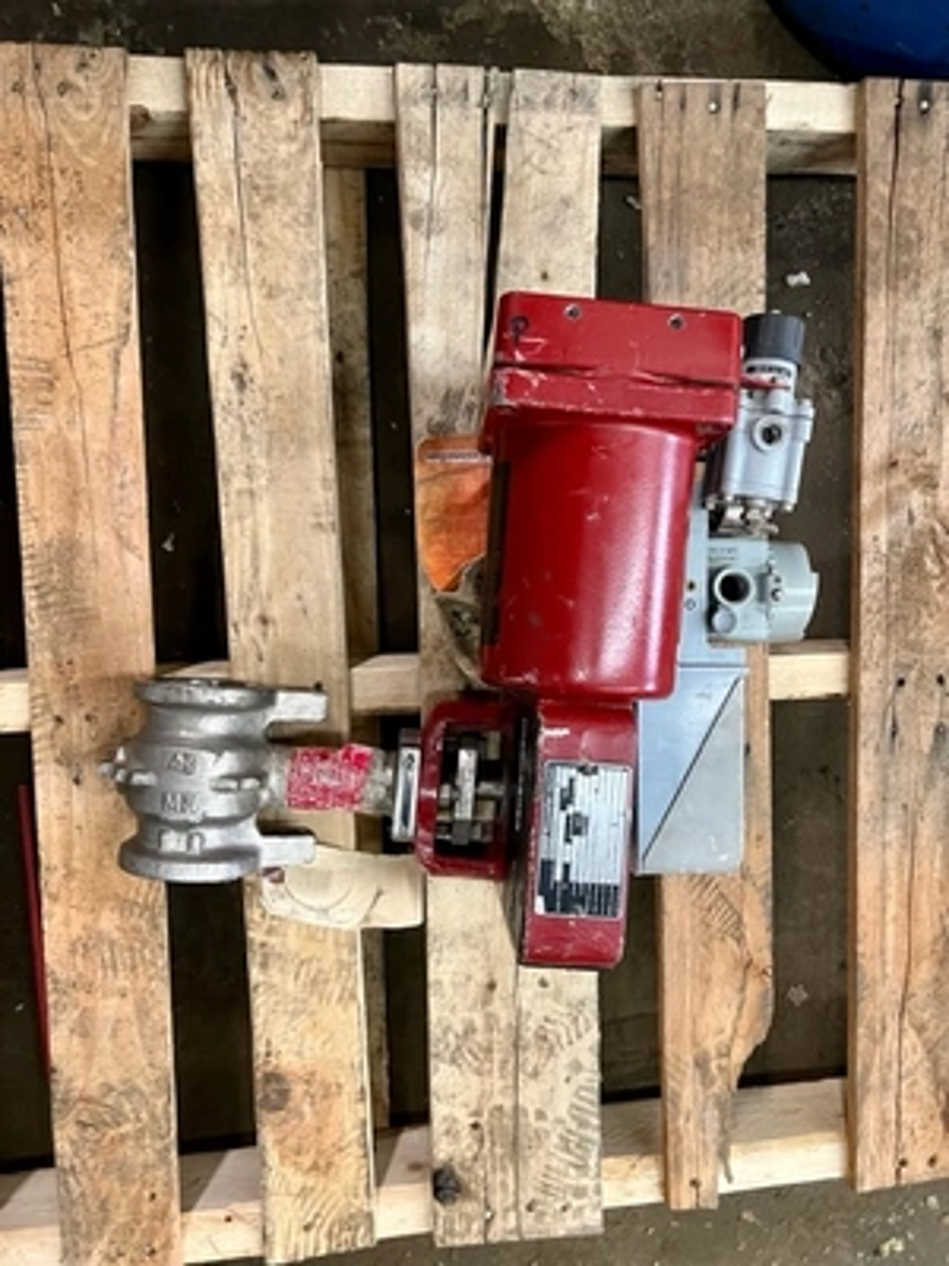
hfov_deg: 53.1
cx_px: 474
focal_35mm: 26
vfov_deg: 67.3
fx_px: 950
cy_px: 633
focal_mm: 5.7
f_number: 1.5
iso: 320
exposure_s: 1/56
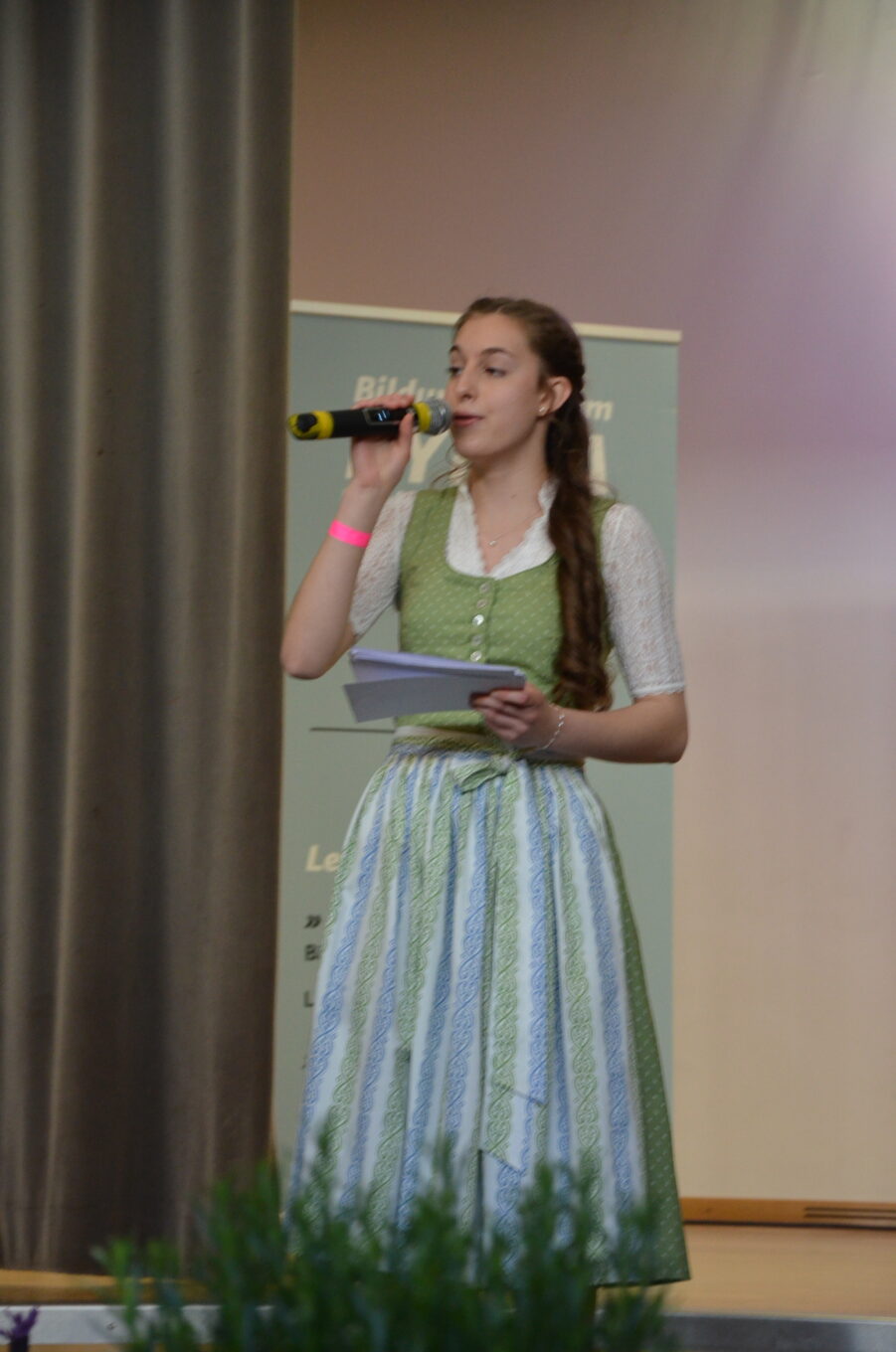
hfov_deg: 12.1
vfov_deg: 18.2
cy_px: 676
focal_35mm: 112
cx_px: 448
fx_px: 4218
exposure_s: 1/100
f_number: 5.3
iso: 1600
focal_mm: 75
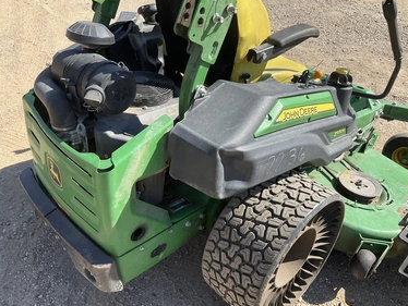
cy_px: 157
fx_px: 366
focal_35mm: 31
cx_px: 215
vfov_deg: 45.5
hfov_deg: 58.3
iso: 25
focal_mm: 3
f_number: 1.8
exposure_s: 1/944
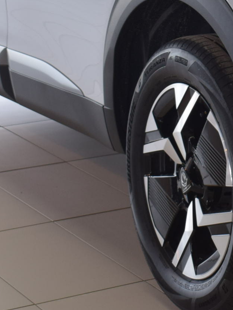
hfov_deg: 9.3
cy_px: -10
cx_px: 360
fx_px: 1391
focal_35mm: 155
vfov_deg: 12.6
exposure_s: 1/125
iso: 400
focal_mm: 30
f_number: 5.6
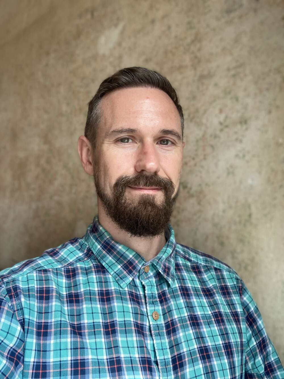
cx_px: 142
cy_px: 190
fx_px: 350
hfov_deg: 44.2
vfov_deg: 56.8
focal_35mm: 32
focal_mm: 2.87
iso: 64
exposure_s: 1/121
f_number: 2.2
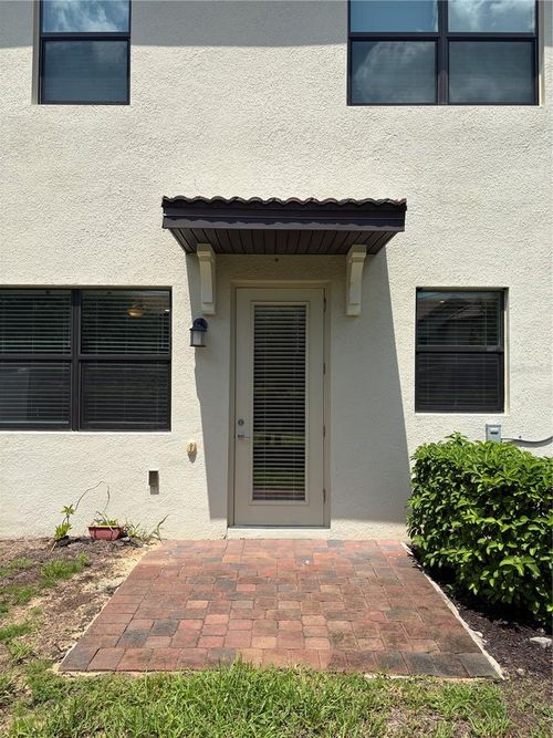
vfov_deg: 67.3
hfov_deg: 53.0
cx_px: 276
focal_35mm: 26
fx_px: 554
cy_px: 369
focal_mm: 5.96
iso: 50
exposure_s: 1/3831
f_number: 1.6
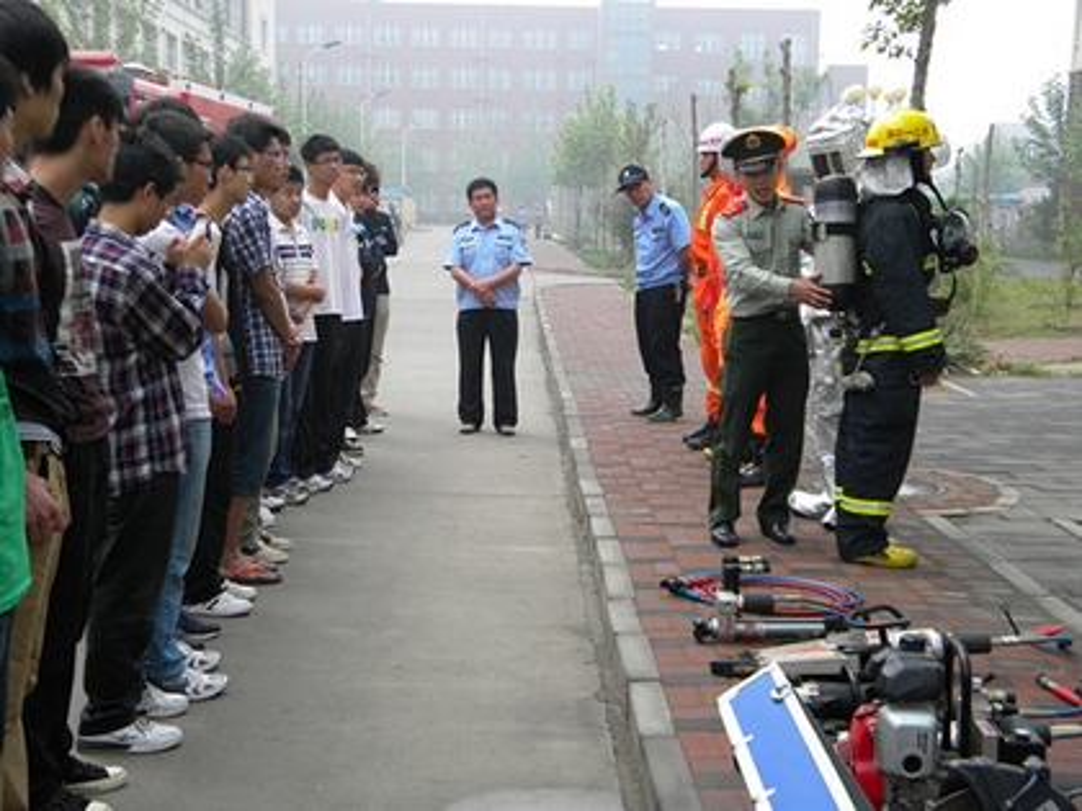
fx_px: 1469
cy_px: 406
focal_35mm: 47
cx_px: 541
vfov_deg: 30.9
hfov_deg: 40.4
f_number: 3.9
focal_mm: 8.6
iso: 80
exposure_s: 1/315
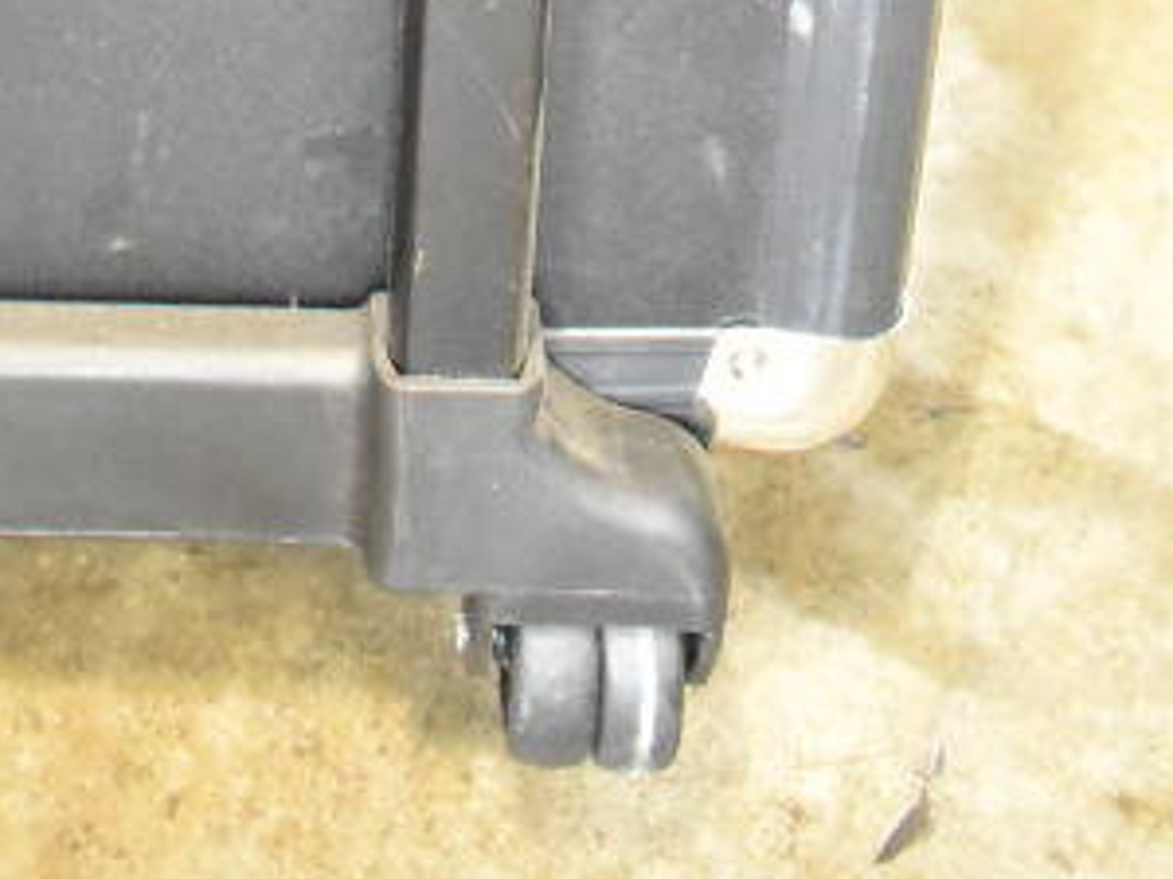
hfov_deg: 24.4
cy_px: -793
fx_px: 2677
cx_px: 246
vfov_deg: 15.5
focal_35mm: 79
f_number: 3.5
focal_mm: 18
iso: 12800
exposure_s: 1/30
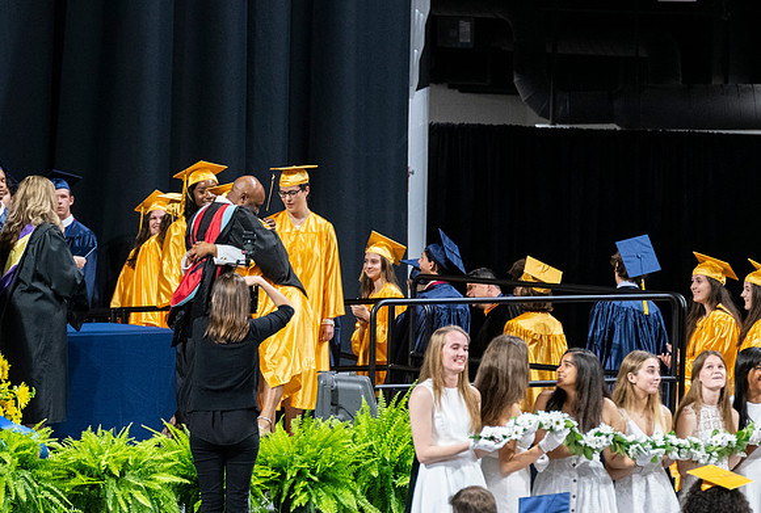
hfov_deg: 6.1
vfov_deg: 4.1
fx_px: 7155
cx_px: 252
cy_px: 329
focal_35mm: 337
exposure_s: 1/200
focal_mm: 190
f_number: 4
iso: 2000
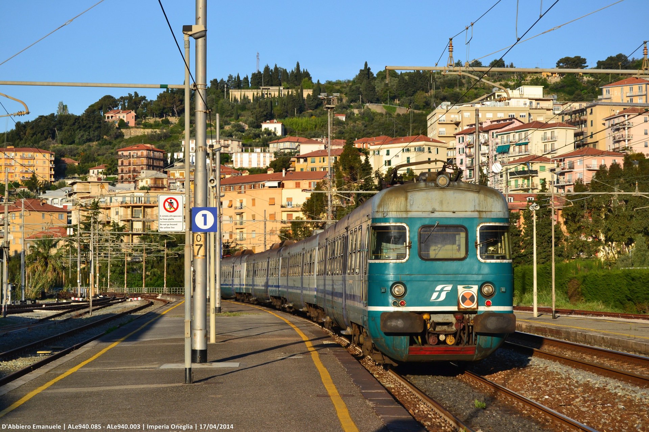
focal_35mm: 82
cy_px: 216
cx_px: 324
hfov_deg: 24.6
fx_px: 1487
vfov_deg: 16.6
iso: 200
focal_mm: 55
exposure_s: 1/500
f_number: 7.1
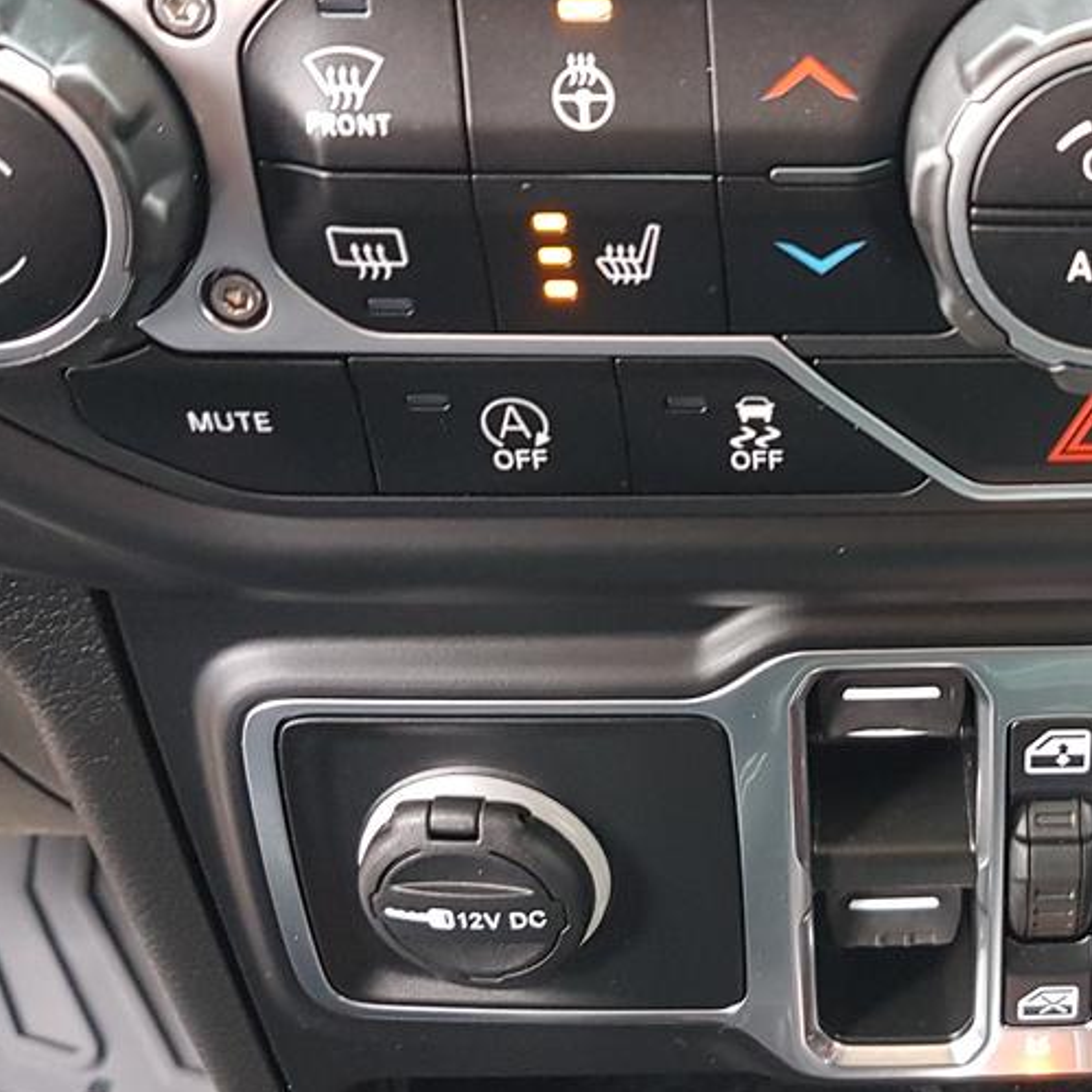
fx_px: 2106
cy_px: 613
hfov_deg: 27.7
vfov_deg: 29.0
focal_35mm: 59
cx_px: 1033
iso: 160
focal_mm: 4.2
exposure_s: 1/25
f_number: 1.7
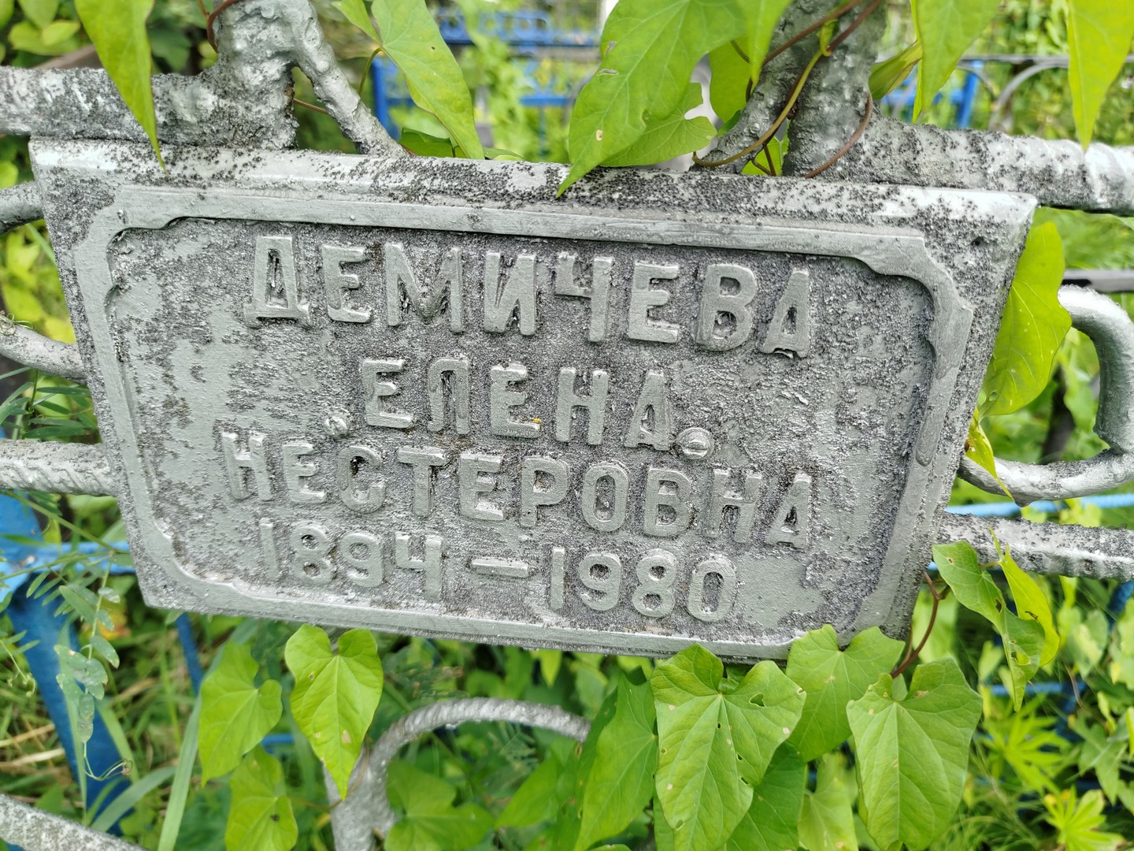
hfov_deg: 71.6
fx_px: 786
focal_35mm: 24
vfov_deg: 56.8
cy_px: 426
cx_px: 567
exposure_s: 1/118
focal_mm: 5.31
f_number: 1.7
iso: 50
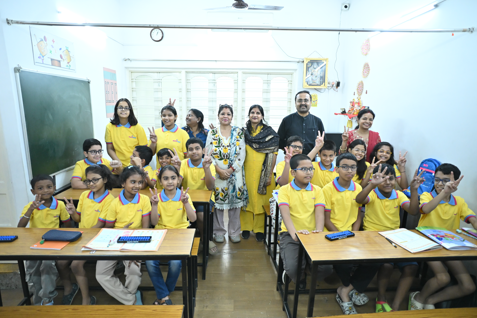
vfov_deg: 59.5
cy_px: 164
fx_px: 278
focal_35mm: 21
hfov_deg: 81.2
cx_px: 235
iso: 3200
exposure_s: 1/200
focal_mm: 20
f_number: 2.8
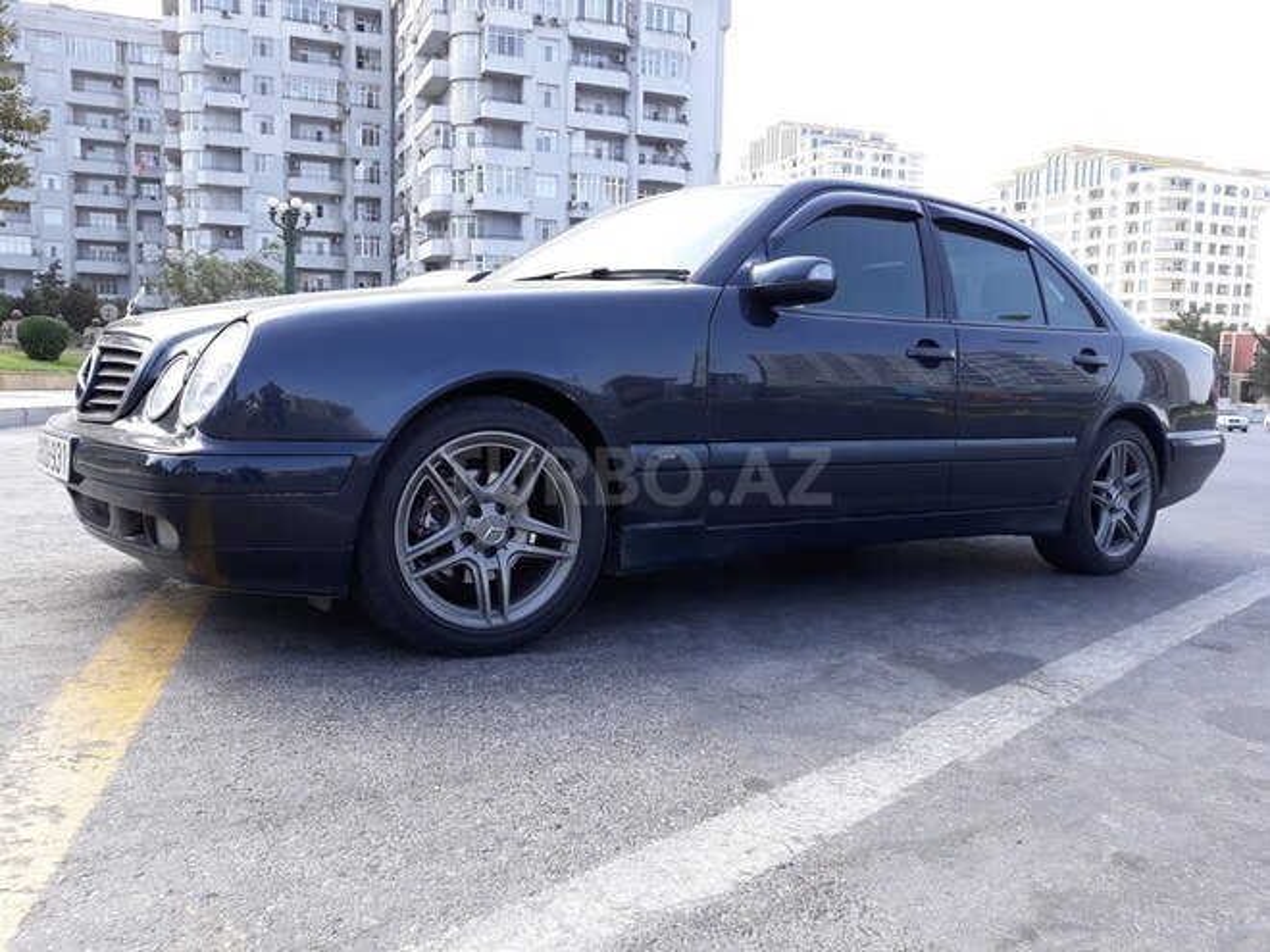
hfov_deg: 65.3
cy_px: 476
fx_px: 991
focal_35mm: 27
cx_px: 635
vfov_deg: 51.4
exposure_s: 1/379
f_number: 1.7
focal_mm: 3.71
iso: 40
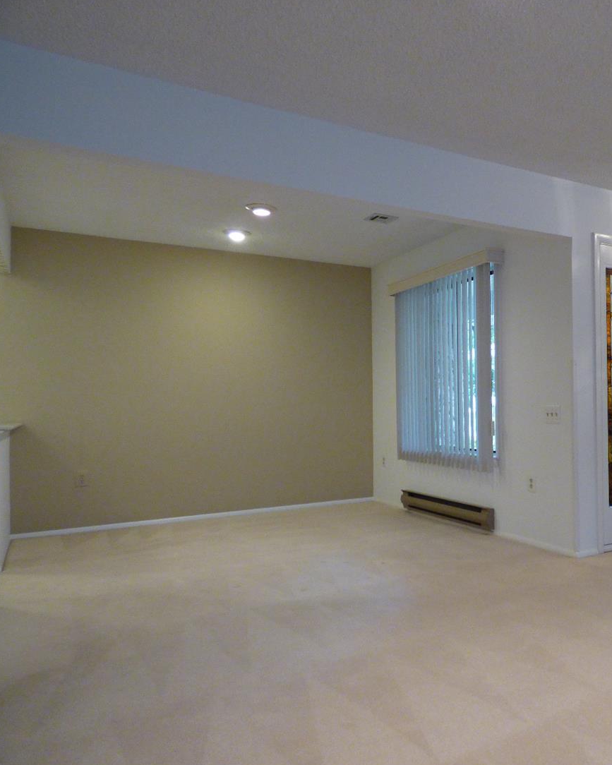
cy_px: 392
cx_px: 500
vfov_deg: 64.1
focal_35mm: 27
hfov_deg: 49.7
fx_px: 611
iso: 320
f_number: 2.8
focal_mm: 3.58
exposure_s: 1/60
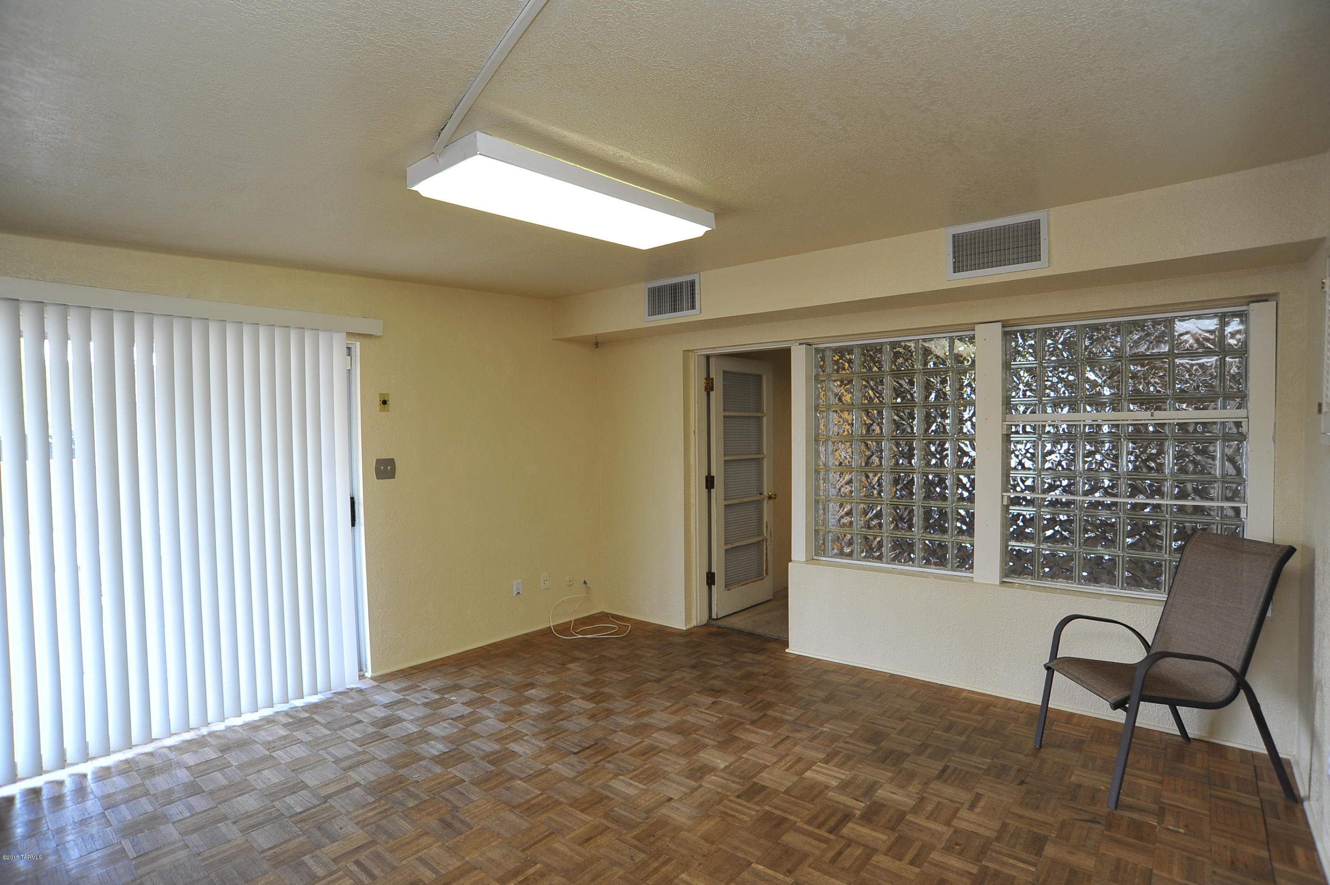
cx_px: 665
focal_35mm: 18
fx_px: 665
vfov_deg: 67.3
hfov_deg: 90.0
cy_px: 442
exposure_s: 1/30
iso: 640
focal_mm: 18
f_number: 6.3
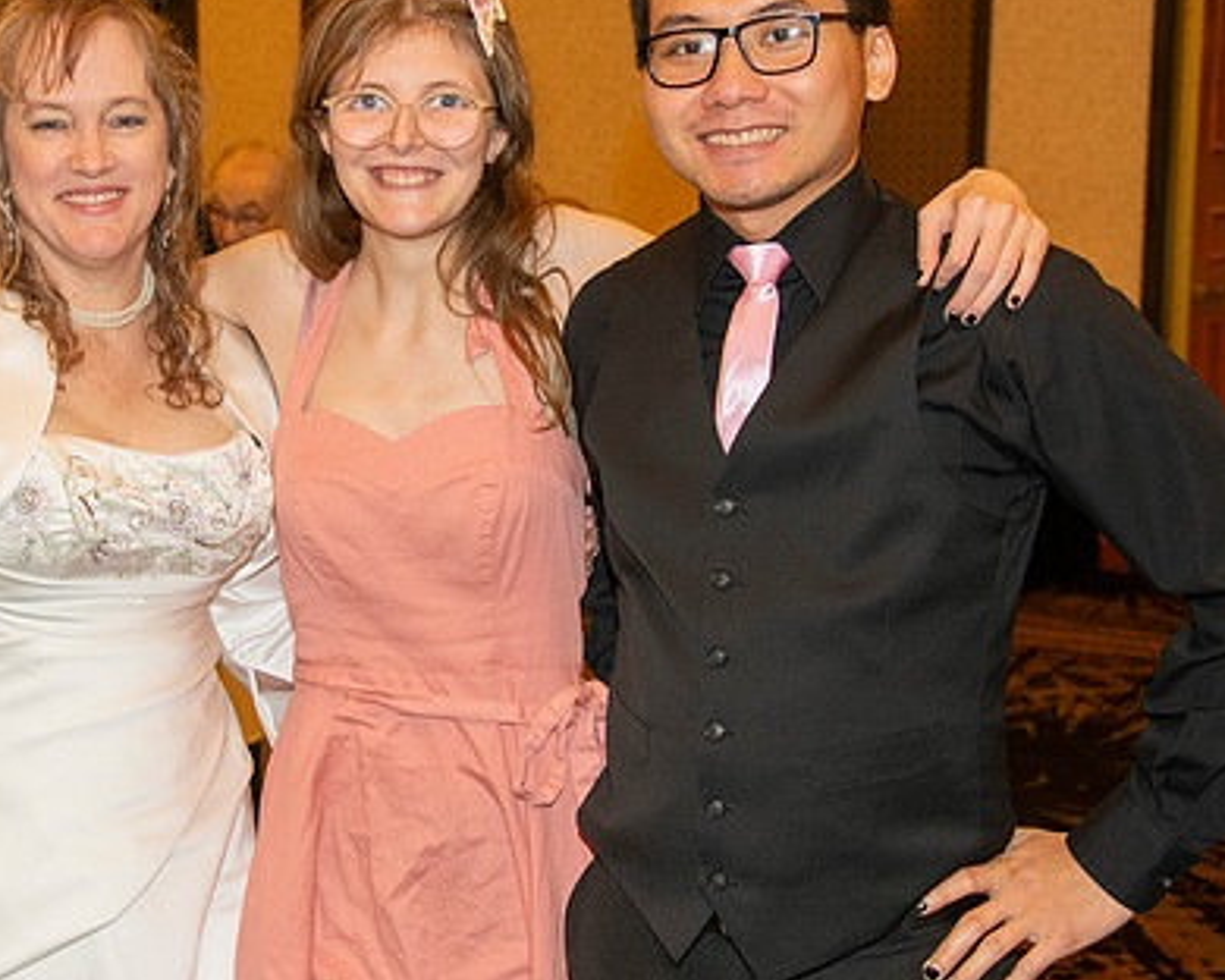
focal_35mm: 67
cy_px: 385
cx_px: 380
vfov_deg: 22.8
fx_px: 2429
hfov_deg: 28.1
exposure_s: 1/60
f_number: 5.6
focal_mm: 48
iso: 2000
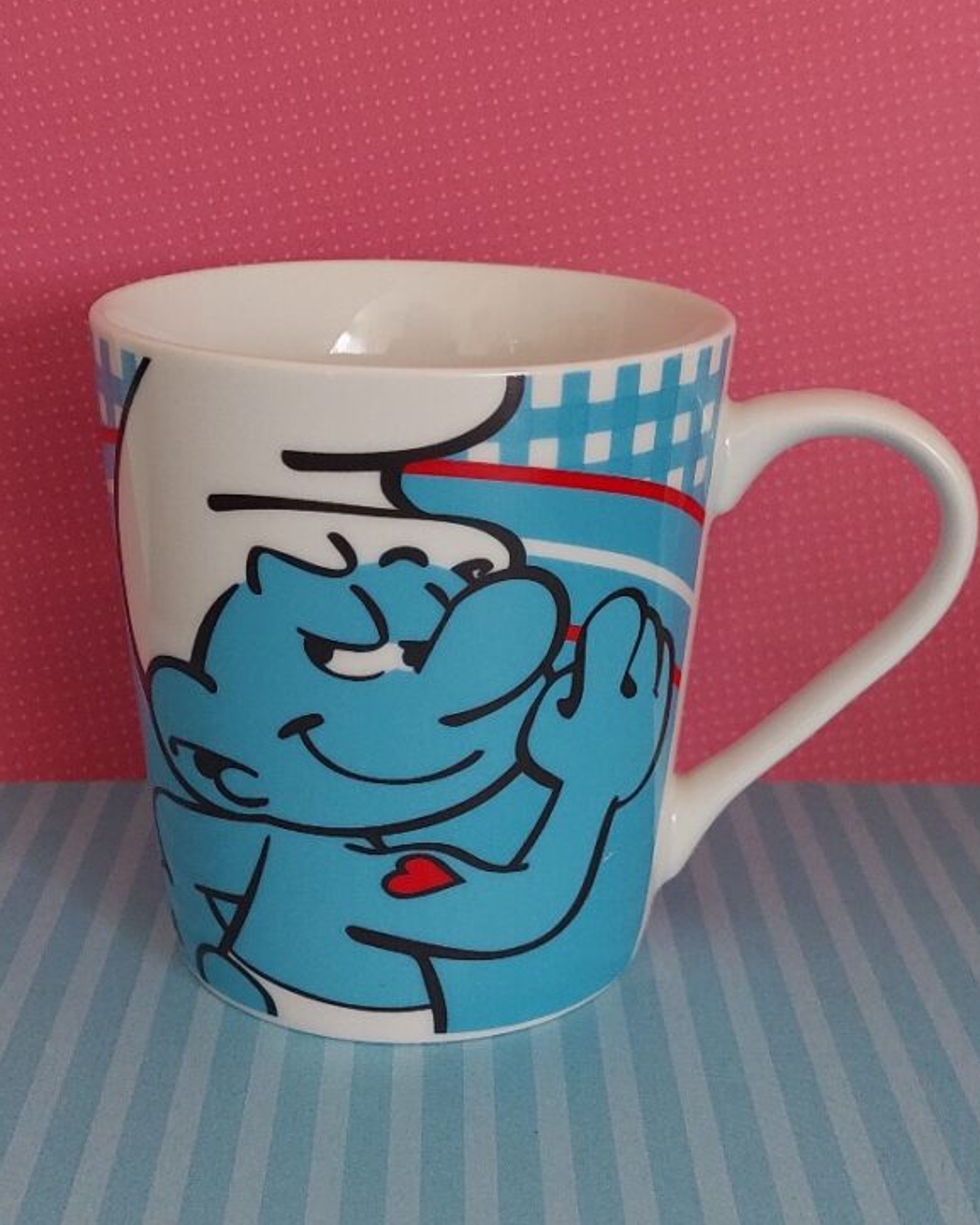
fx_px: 942
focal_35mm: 26
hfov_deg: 54.9
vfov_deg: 66.0
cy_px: 574
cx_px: 508
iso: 320
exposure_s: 1/50
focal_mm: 5.23
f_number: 1.8
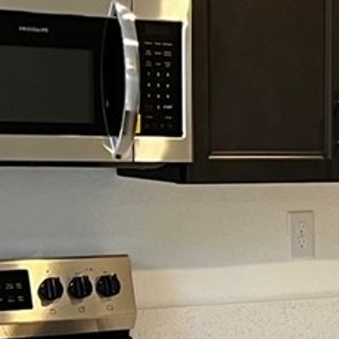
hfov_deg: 10.6
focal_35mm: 160
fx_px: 1773
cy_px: 361
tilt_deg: -9.6
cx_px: 501
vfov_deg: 10.8
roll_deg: -1.1
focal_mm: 5.7
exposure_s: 1/60
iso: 100
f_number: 1.5
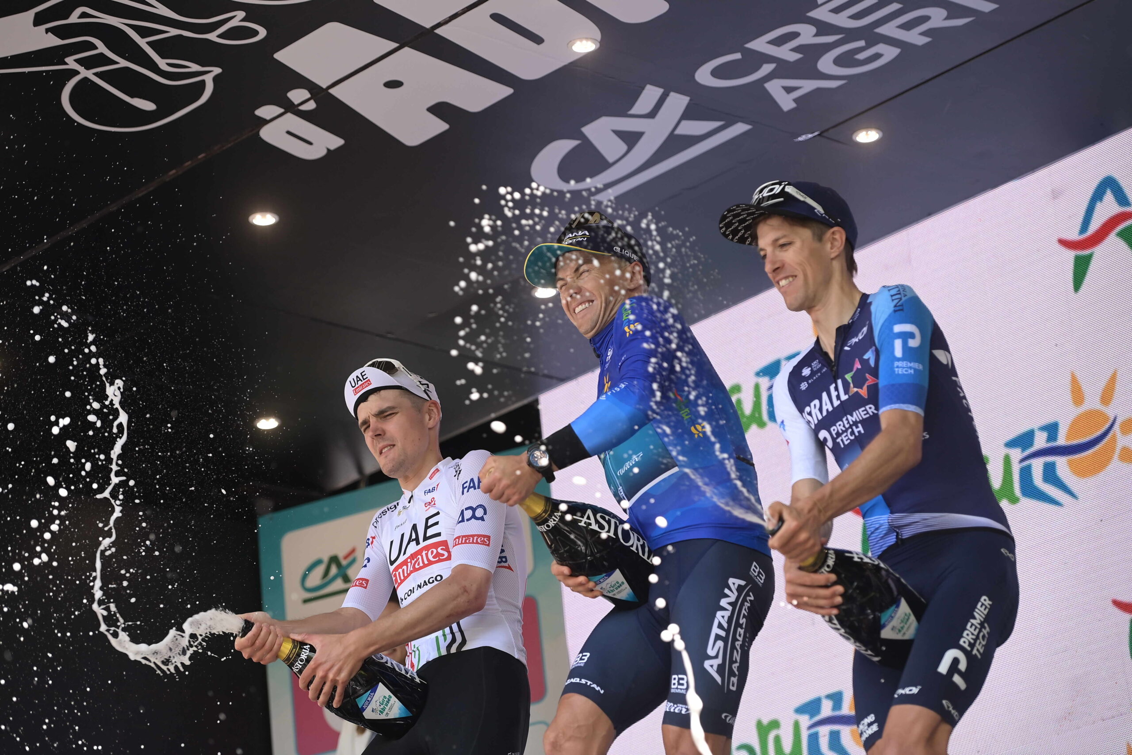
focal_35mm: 122
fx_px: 3836
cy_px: 378
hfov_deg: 16.8
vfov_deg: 11.2
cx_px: 566
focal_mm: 122
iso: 800
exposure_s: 1/1000
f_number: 3.5
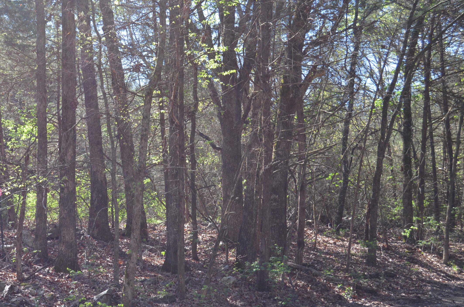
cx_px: 146
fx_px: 707
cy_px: 154
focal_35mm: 55
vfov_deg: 24.5
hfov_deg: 35.9
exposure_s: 1/125
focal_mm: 26
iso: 200
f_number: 5.6
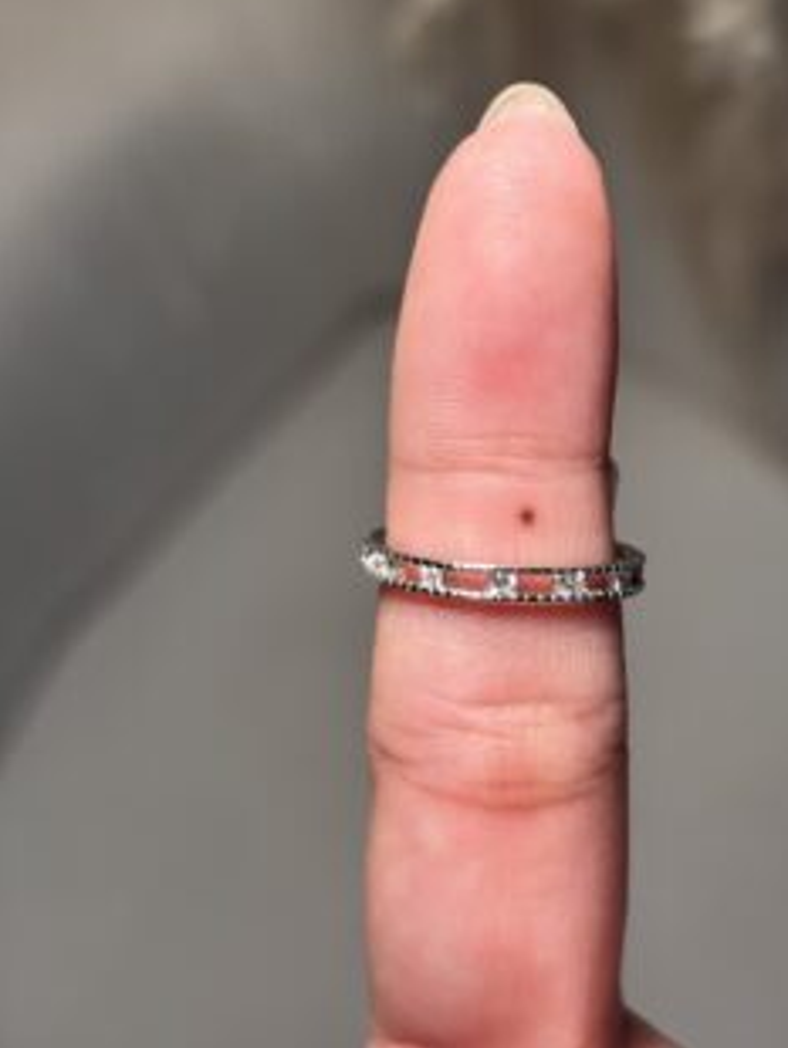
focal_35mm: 67
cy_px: 375
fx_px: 2031
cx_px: 504
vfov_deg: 28.8
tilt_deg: -64.4
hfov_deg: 21.9
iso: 50
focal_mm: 5.96
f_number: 1.6
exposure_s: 1/67
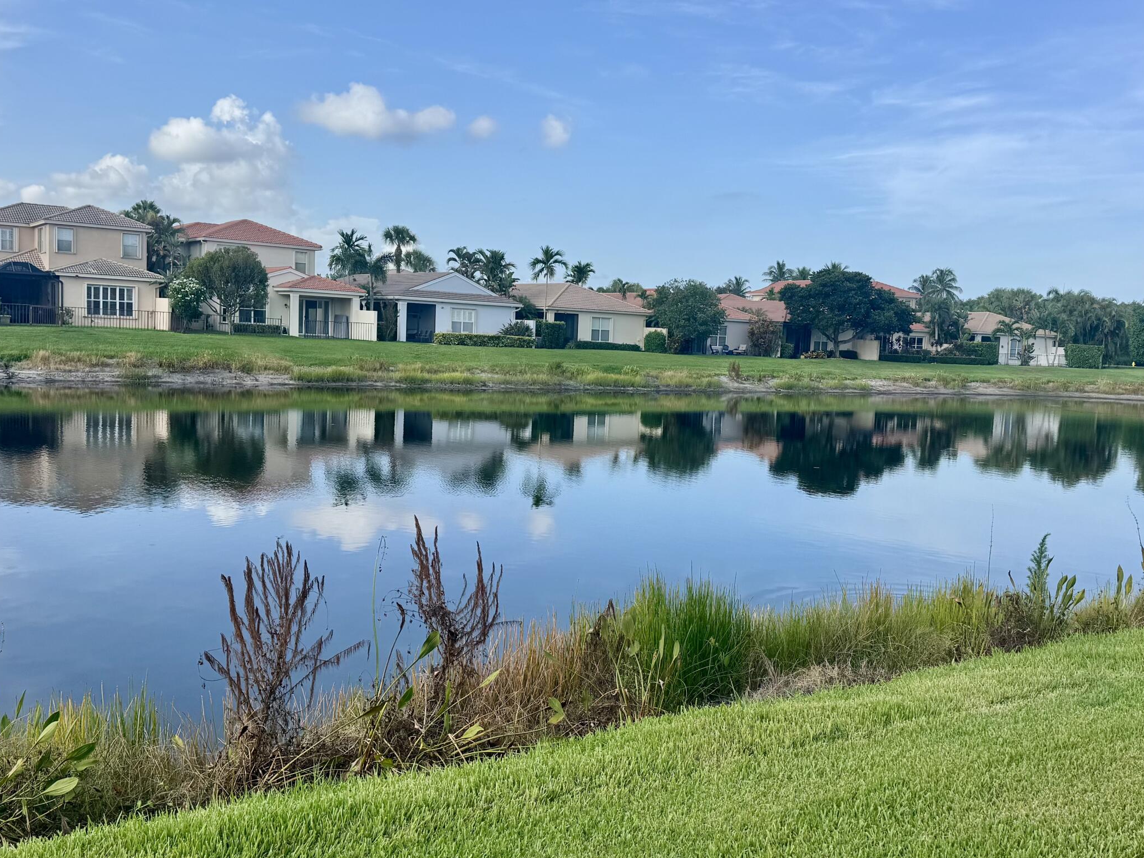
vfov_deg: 40.7
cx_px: 641
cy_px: 438
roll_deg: -3.3
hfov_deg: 52.5
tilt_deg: -5.2
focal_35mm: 35
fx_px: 1157
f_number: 1.78
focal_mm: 6.76
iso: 80
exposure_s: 1/3597
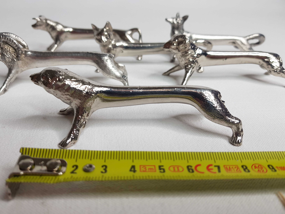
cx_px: 142
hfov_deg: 67.3
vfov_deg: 53.1
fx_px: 214
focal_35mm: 26
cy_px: 107
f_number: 1.7
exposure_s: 1/100
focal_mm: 4.2
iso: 50
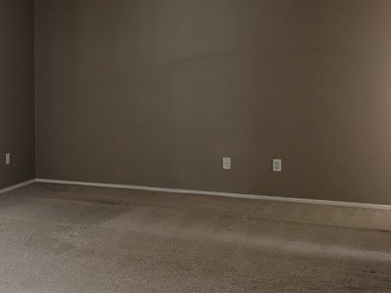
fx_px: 712
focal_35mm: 63
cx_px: -53
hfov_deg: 27.7
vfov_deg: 23.3
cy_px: 136
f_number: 1.89
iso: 641
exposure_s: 1/24
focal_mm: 5.43
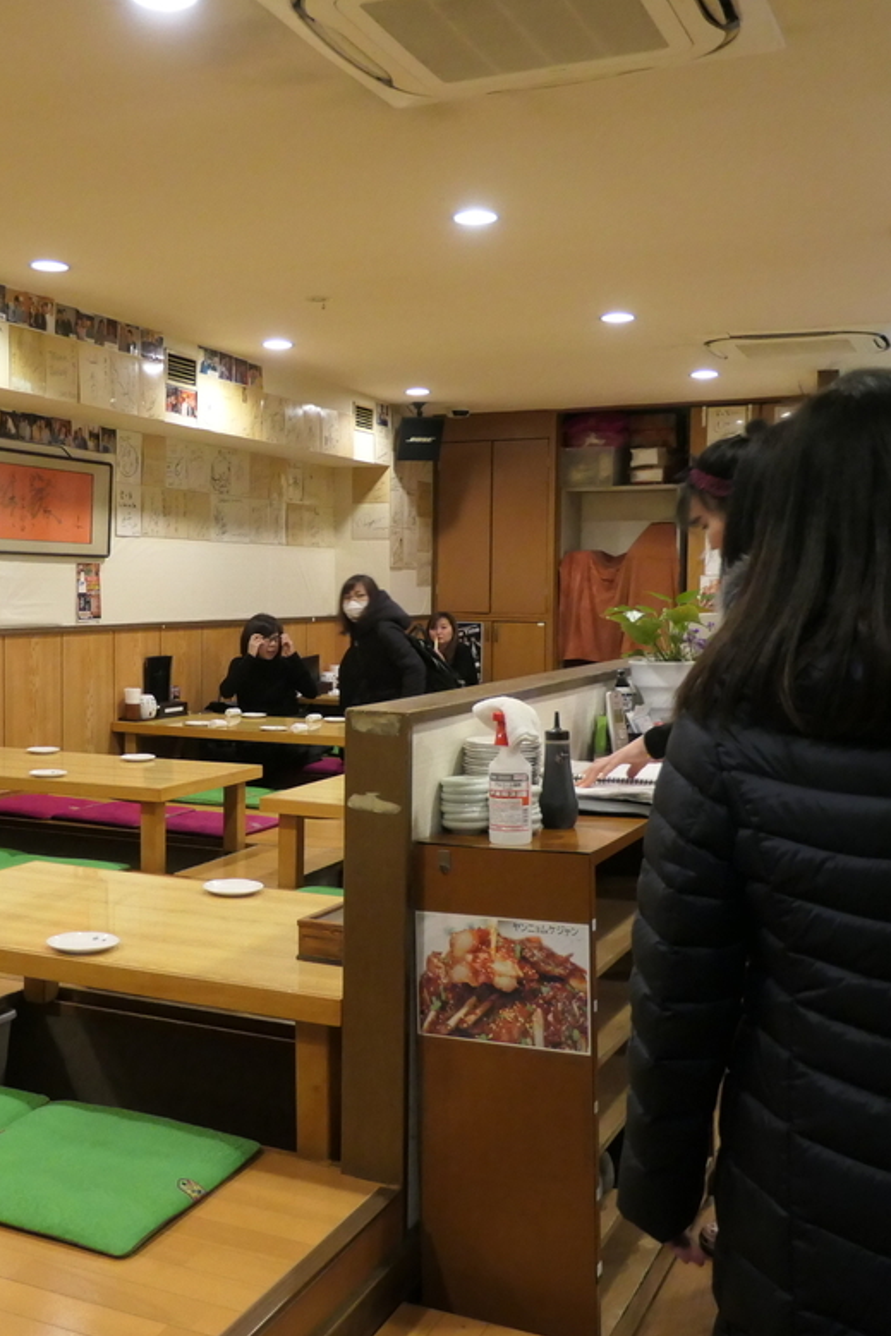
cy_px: 661
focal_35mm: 37
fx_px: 1373
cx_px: 273
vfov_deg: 51.9
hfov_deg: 35.5
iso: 1600
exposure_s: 1/50
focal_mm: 8.8
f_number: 3.3
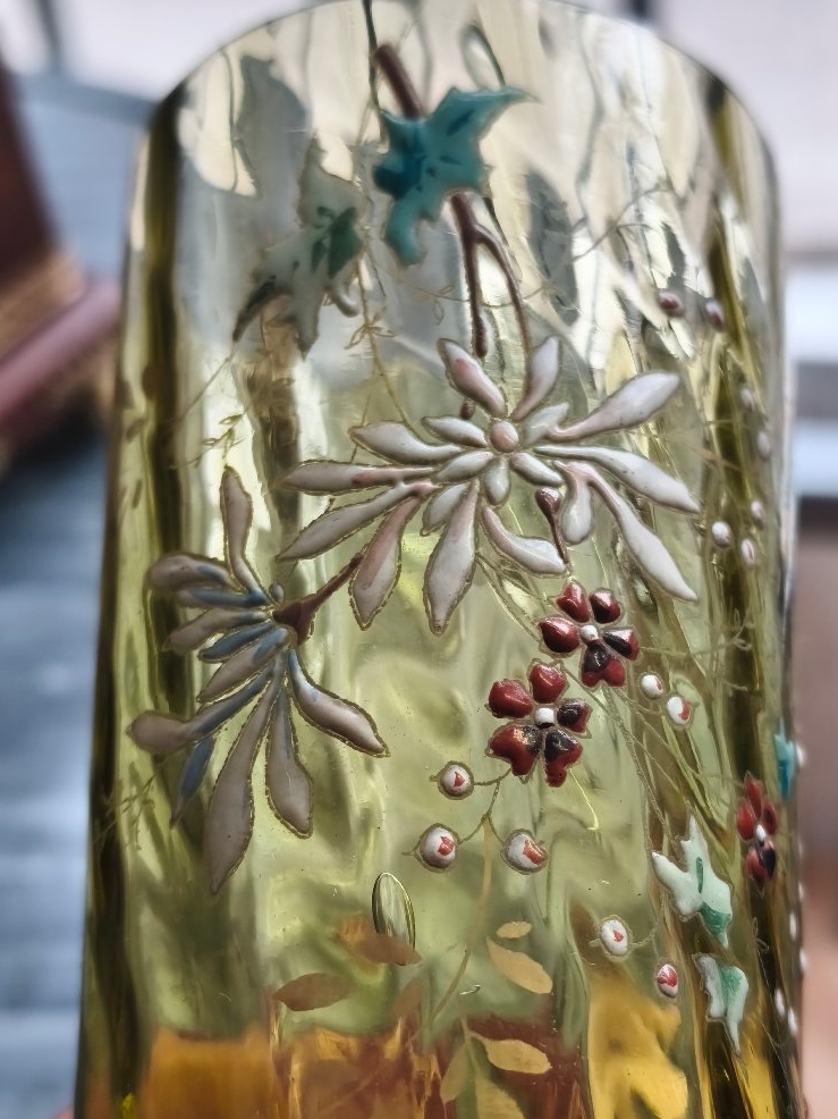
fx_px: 1808
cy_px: 615
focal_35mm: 56
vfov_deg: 34.3
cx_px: 479
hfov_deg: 26.1
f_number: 1.7
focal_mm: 6.06
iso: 100
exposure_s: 1/100
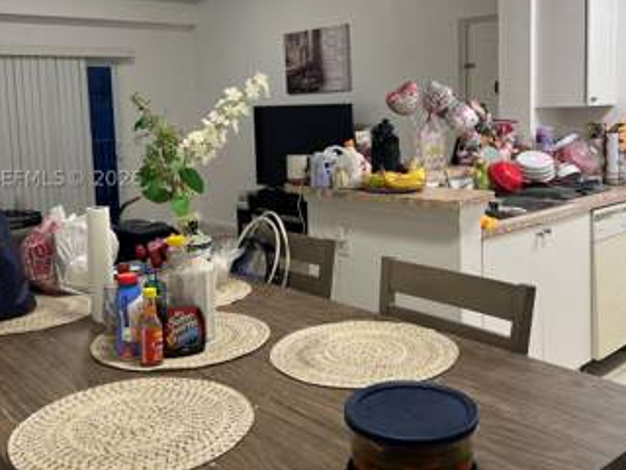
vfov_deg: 36.6
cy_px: 178
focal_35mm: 39
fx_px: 705
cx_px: 323
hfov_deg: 47.9
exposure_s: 1/60
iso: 80
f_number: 1.5
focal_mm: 5.7
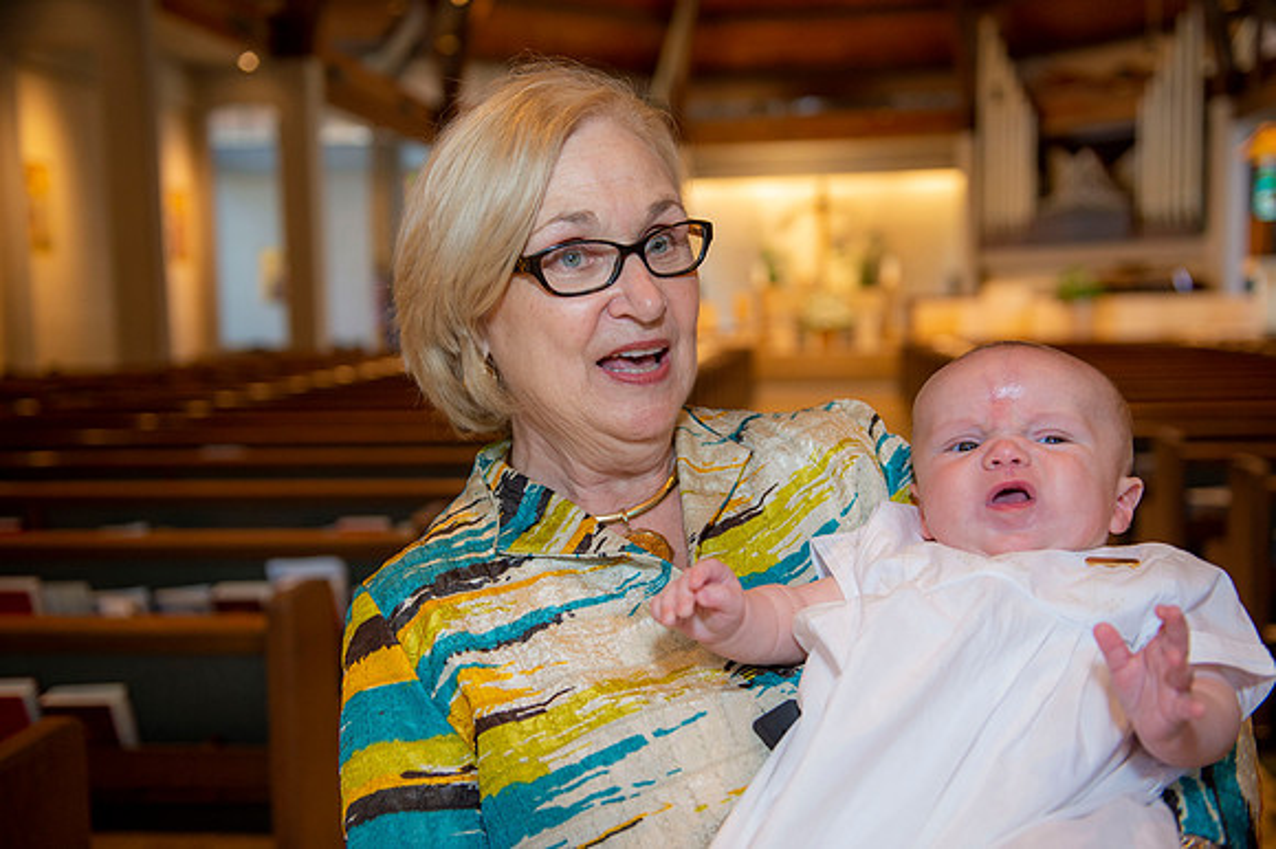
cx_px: 638
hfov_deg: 50.7
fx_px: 1346
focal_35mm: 38
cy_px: 424
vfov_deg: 35.0
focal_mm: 38
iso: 1000
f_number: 3.2
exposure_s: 1/100
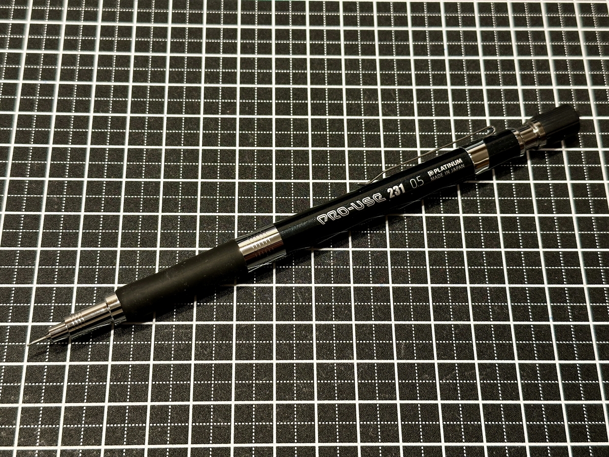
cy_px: 228
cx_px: 304
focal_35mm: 48
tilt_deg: -66.8
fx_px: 844
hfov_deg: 39.7
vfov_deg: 30.3
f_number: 1.78
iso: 160
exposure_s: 1/60
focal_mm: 6.86
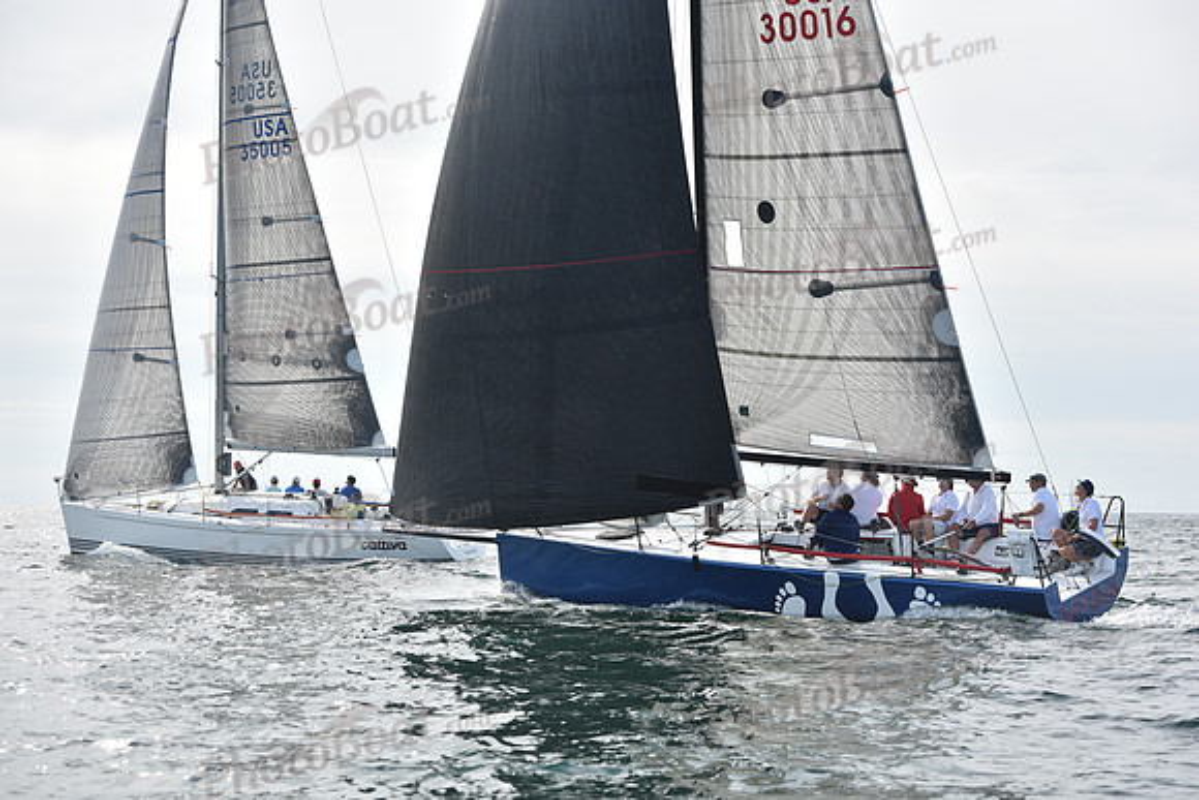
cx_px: 600
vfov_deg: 19.5
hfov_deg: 28.8
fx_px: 2332
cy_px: 400
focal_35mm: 70
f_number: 6.3
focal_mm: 70
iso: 320
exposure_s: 1/1000
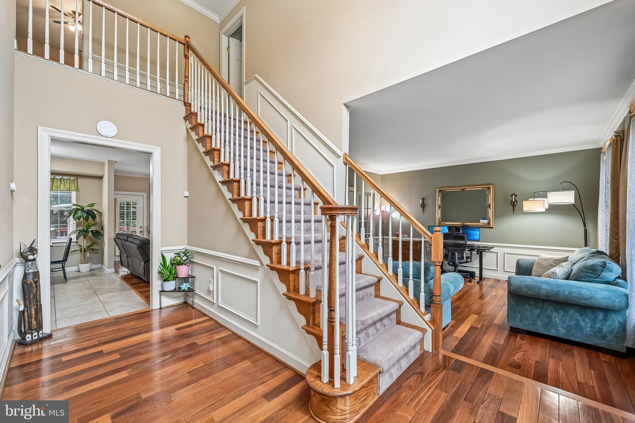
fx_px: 247
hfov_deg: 104.3
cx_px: 318
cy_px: 212
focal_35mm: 14
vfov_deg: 81.2
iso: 400
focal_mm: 14
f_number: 8
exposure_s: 1/13
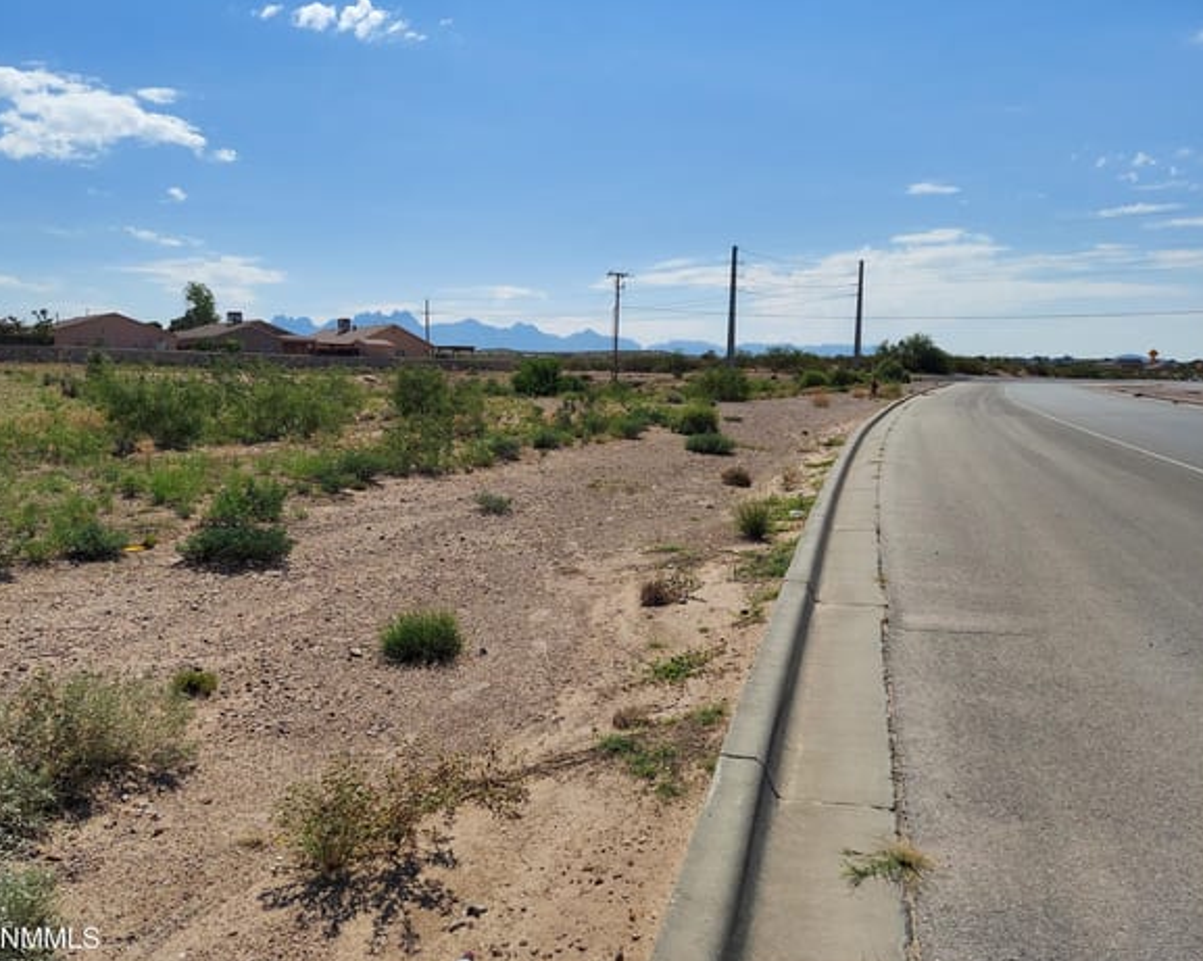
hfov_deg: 66.0
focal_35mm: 26
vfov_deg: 54.9
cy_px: 484
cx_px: 555
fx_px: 925
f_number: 1.8
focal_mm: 5.23
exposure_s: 1/3712
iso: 50
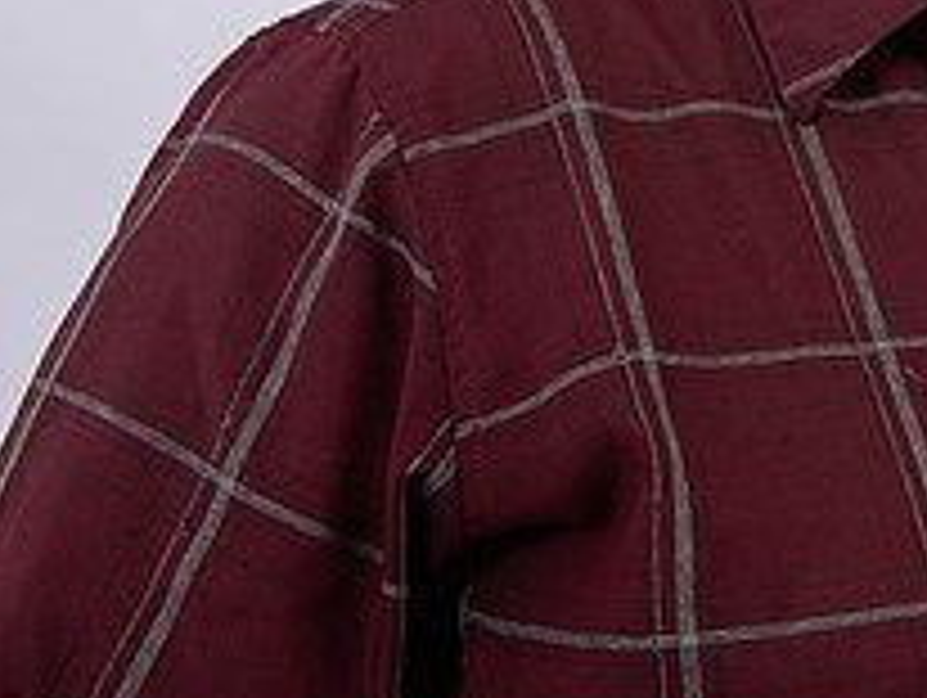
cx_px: 1084
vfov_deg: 13.4
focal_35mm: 108
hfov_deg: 17.4
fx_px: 2896
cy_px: -95
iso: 125
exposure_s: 1/250
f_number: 9
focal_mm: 40
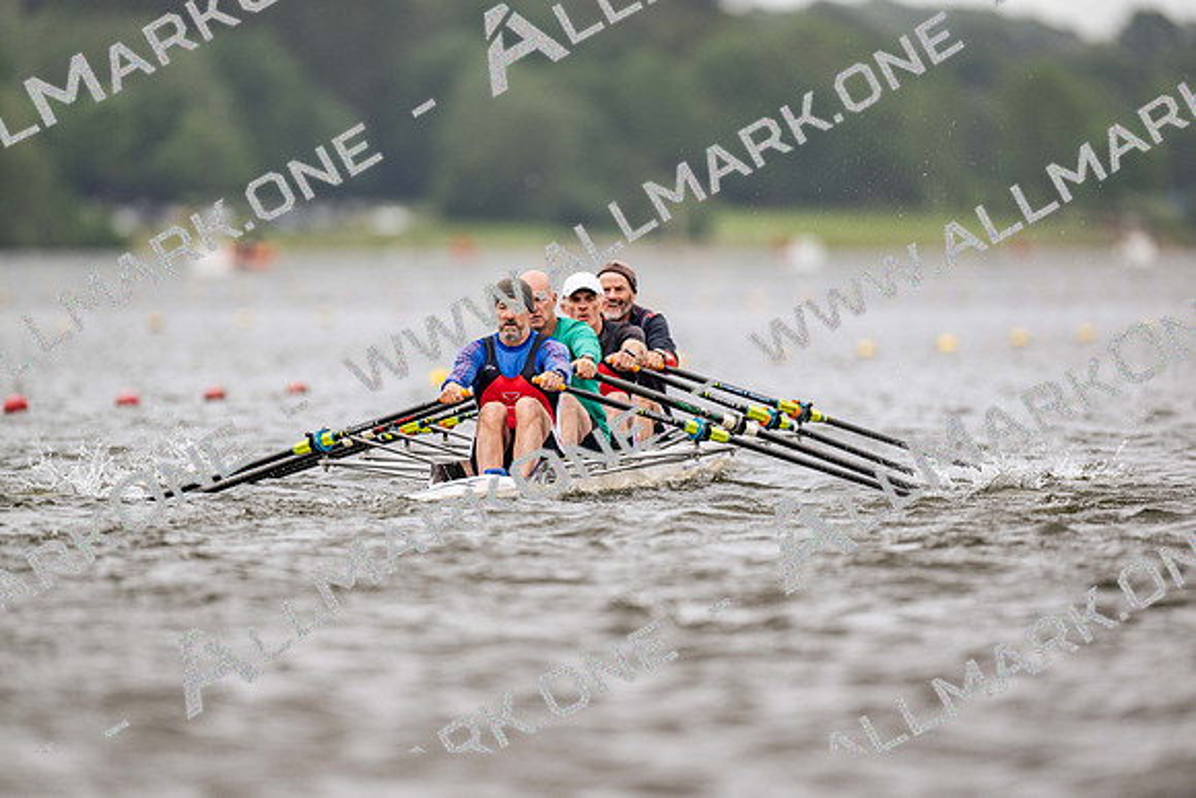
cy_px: 399
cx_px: 598
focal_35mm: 600
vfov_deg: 2.3
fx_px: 19937
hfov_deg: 3.4
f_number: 4
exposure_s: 1/2500
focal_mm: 600
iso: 450
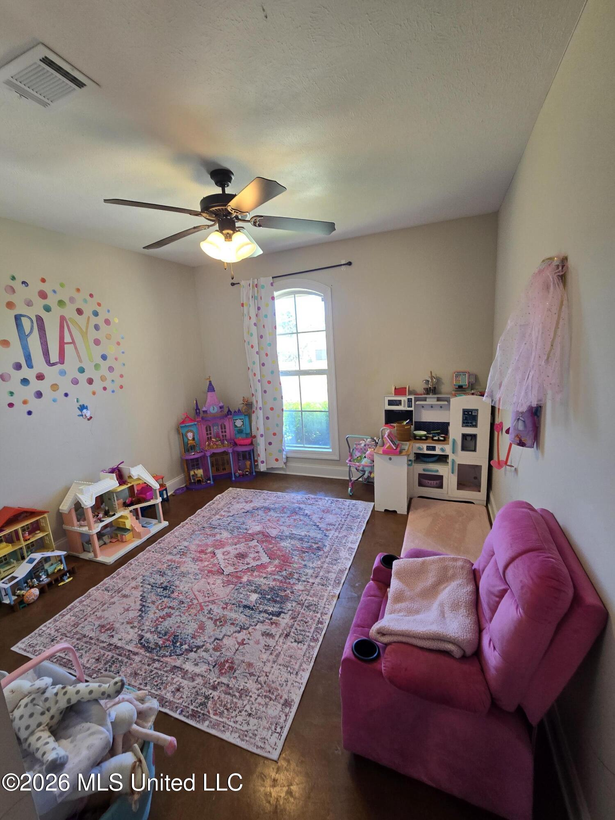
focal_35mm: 13
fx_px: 308
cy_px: 410
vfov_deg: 106.2
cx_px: 308
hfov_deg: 89.9
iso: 100
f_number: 2.2
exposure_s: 1/60
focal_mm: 2.2
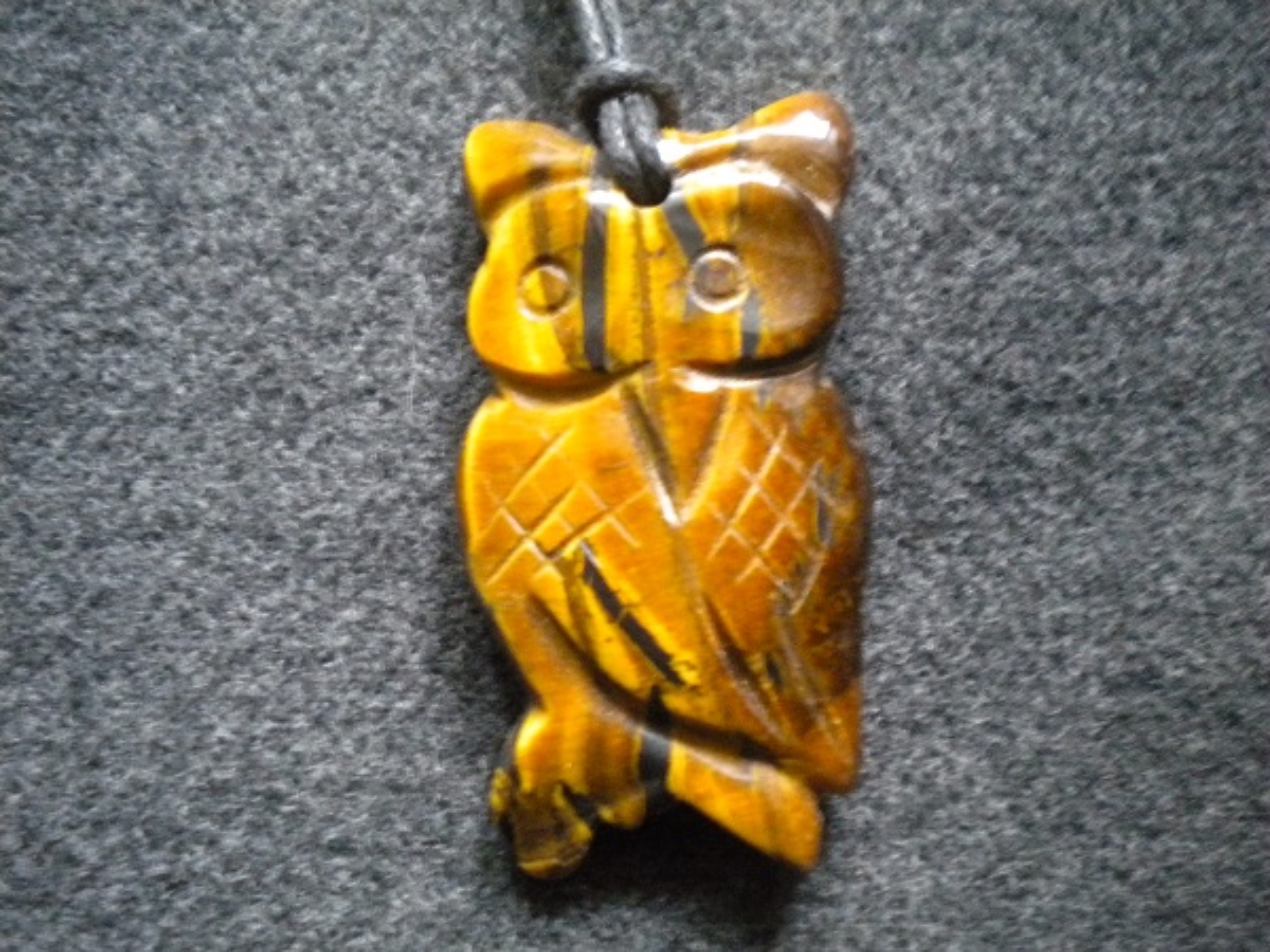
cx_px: 635
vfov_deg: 35.1
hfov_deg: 45.8
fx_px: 1504
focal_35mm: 41
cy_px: 476
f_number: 3.5
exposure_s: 1/4.9
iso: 800
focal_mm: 7.4
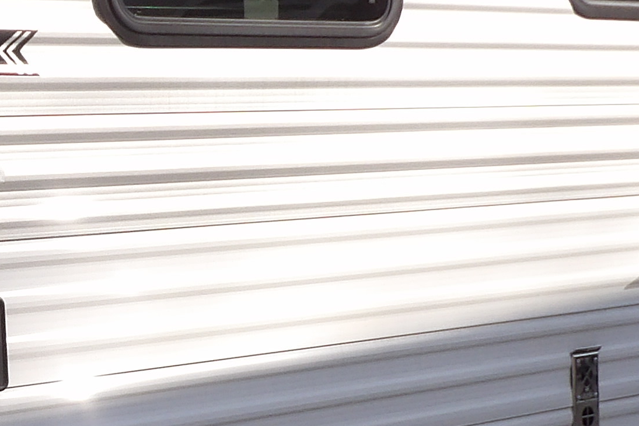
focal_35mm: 105
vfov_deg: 13.0
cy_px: 295
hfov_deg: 18.9
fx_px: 1864
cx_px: -2
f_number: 2.8
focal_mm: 4.3
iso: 100
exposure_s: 1/1399
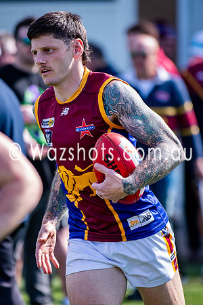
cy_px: 158
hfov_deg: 2.9
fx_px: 4030
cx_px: 83
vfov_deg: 4.3
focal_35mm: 477
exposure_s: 1/3200
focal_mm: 200
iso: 400
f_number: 2.8
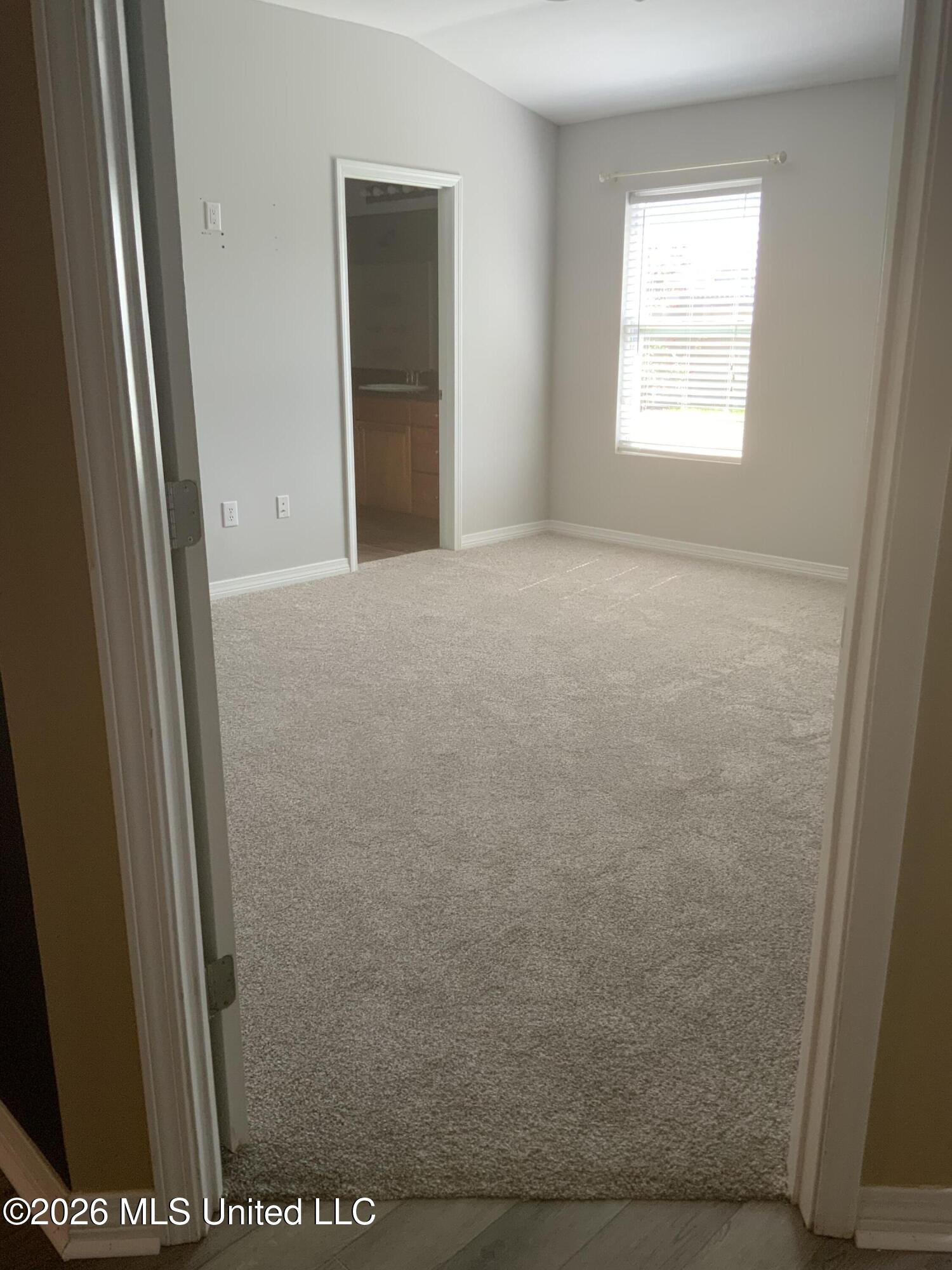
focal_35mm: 29
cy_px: 635
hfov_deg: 48.2
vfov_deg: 61.7
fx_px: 1063
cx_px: 476
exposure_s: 1/60
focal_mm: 3
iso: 50
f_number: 1.8
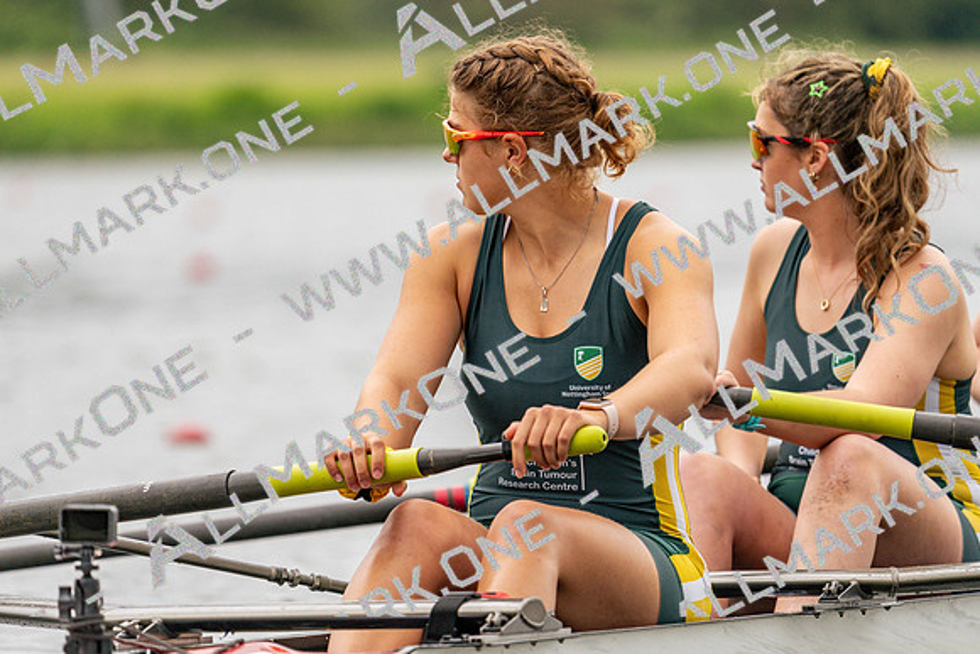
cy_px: 327
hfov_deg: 4.8
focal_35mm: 430
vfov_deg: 3.2
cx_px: 490
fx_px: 11708
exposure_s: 1/1250
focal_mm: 430
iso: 640
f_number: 6.3
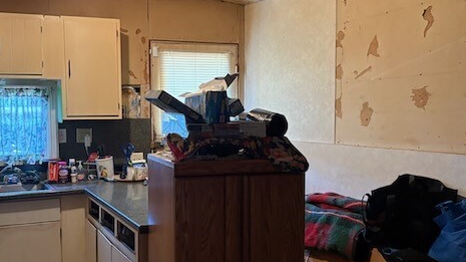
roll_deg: +0.5
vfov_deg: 30.3
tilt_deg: -5.5
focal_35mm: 39
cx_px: 159
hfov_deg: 50.8
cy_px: 156
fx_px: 482
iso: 400
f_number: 1.6
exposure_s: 1/40
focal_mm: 5.96
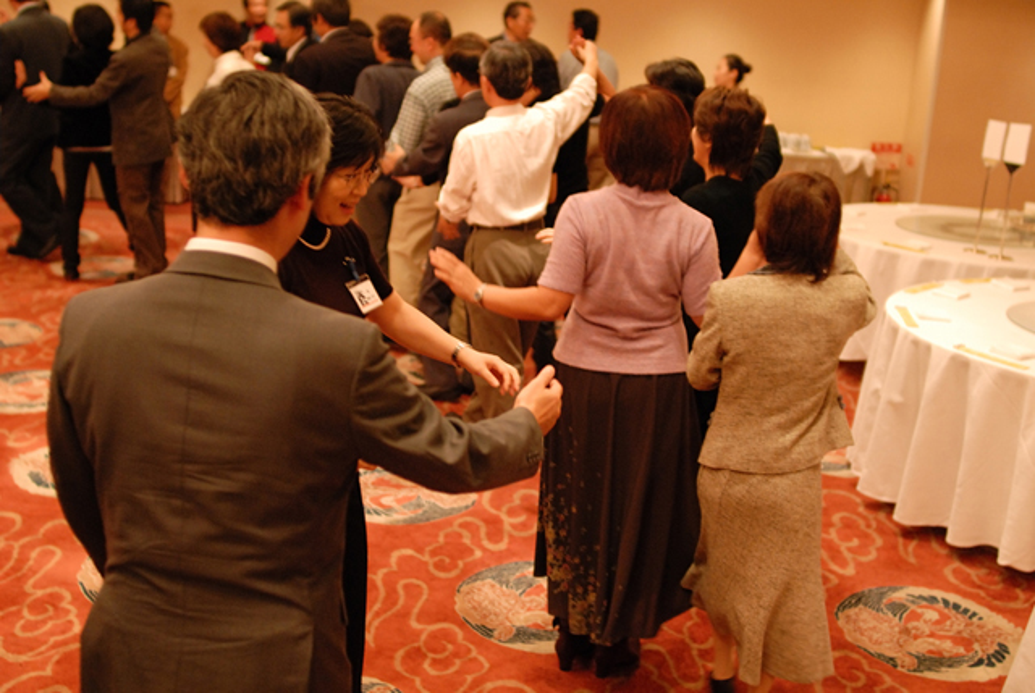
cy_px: 346
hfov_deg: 46.3
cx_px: 518
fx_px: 1209
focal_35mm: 42
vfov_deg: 32.0
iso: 800
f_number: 2
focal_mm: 28
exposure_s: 1/80
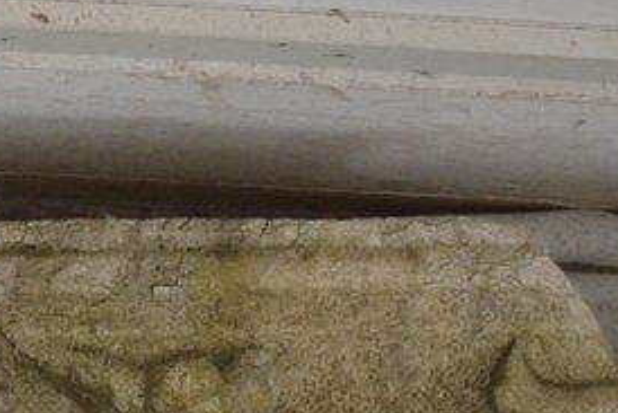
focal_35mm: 120
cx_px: -59
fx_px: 2061
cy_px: 370
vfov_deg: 11.4
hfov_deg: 16.5
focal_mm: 22
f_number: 3.8
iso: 2800
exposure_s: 1/30
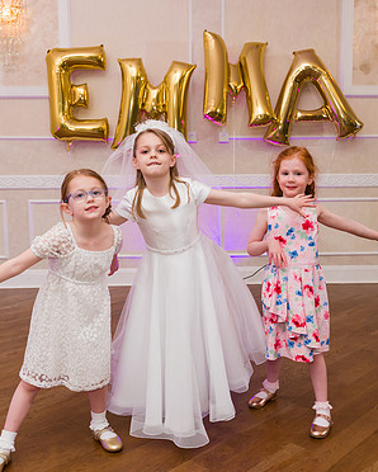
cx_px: 195
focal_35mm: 38
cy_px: 237
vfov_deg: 47.9
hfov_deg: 39.2
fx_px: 531
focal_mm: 26
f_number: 5
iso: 1250
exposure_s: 1/200
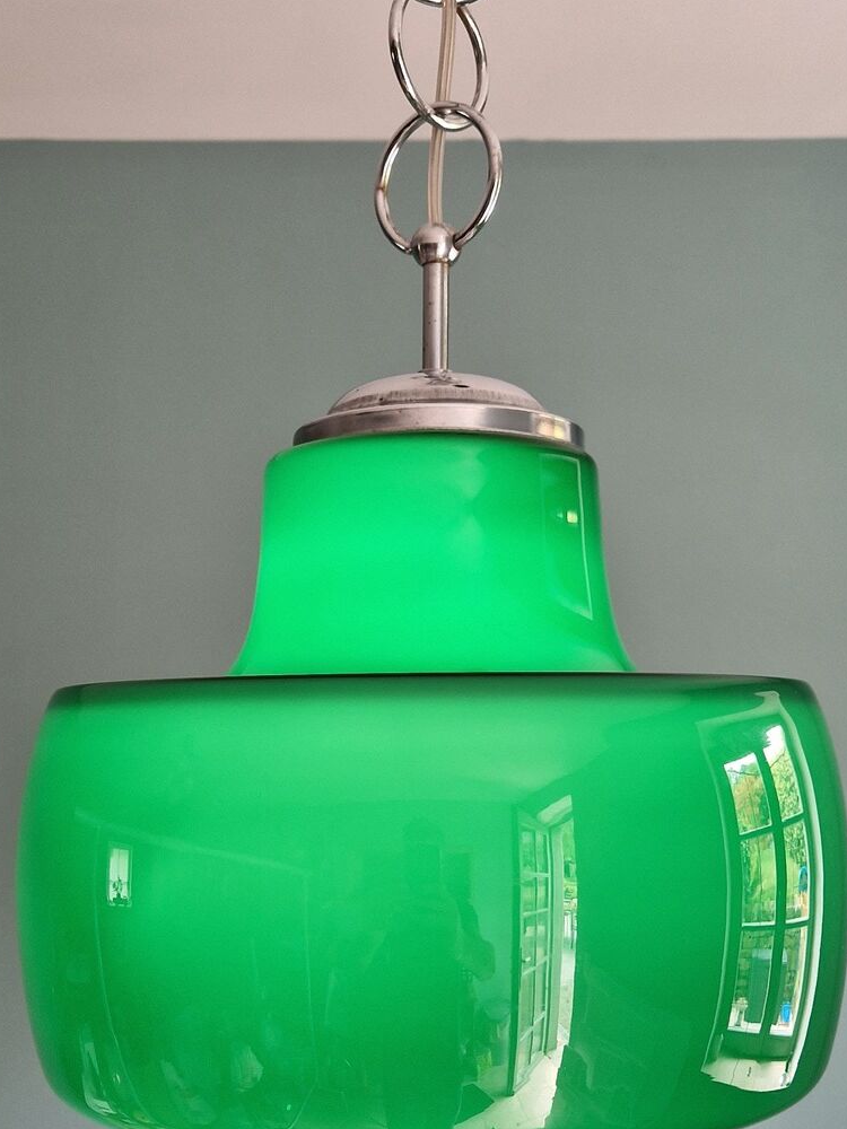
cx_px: 471
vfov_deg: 41.0
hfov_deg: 31.5
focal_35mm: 46
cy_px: 688
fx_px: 1501
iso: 100
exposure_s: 1/100
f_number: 1.8
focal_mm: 5.4
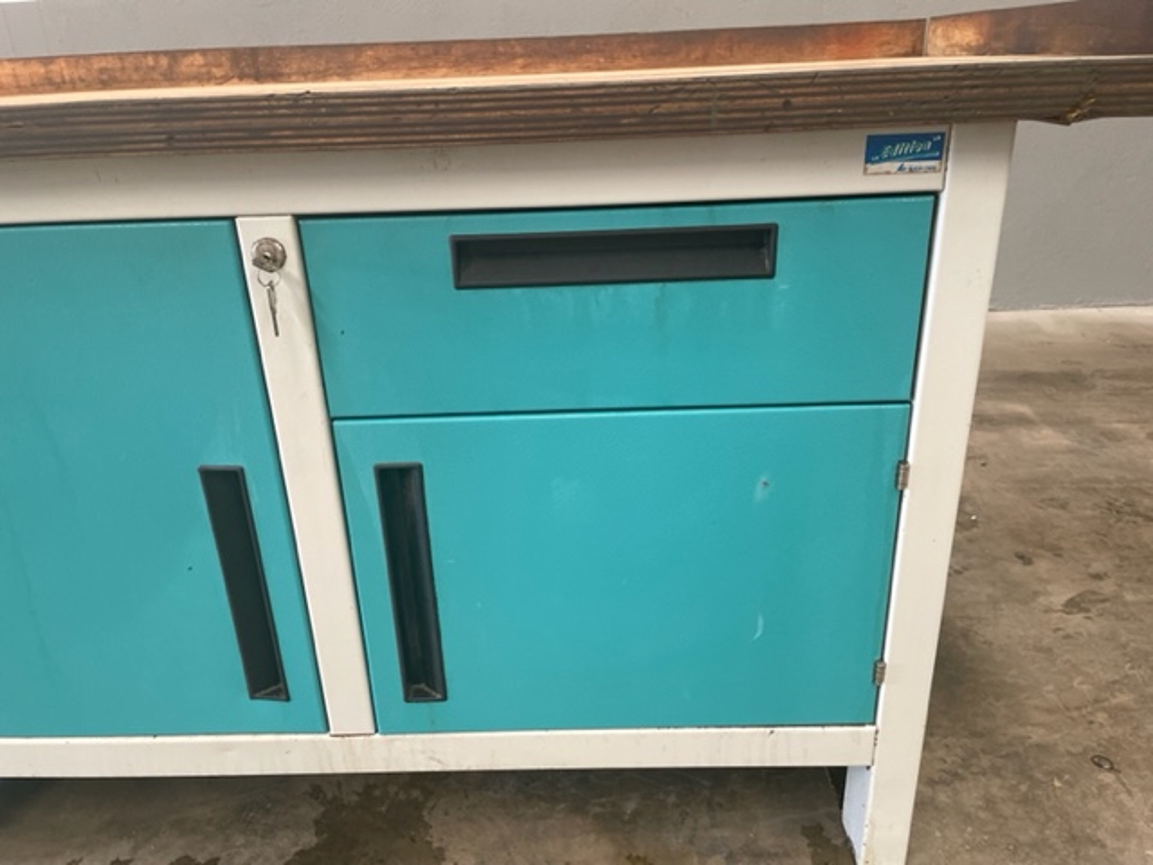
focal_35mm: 26
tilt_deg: -24.1
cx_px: 576
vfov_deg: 53.1
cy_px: 432
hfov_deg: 67.3
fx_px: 866
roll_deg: +2.2
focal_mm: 4.2
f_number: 1.6
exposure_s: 1/121
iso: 100
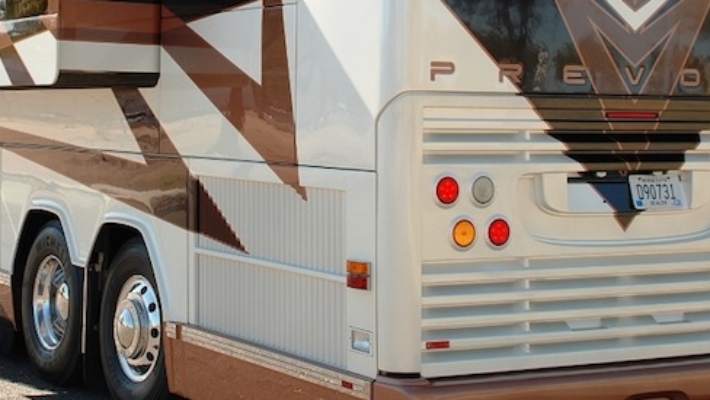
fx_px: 1504
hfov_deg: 26.5
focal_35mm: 80
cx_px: 258
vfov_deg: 15.0
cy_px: 66
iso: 100
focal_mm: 31
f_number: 6.3
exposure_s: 1/160
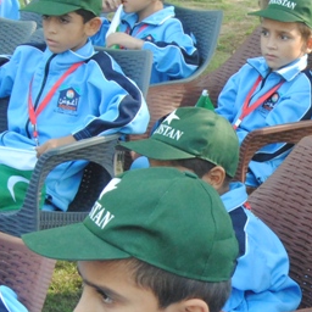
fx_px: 1560
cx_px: 275
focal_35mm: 153
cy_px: 276
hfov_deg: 11.4
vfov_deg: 11.4
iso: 800
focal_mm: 30
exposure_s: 1/80
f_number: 9
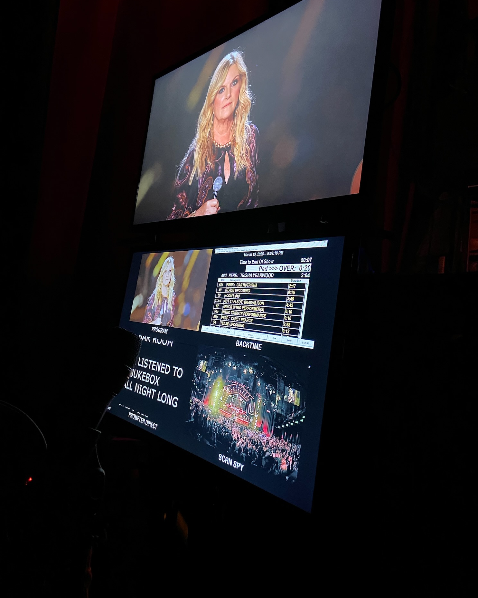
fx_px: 495
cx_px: 242
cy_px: 269
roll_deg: -7.8
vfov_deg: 62.1
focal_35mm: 28
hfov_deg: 51.5
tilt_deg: +8.0
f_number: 1.8
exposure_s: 1/30
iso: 500
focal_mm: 4.25
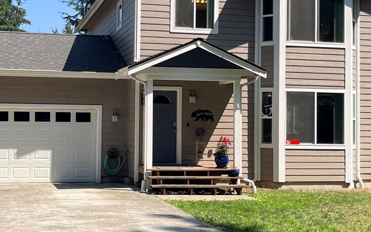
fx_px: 607
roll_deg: -0.6
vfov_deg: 21.6
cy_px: 110
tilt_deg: +2.1
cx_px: 134
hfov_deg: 33.8
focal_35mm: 60
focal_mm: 5.1
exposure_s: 1/2513
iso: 50
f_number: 1.6
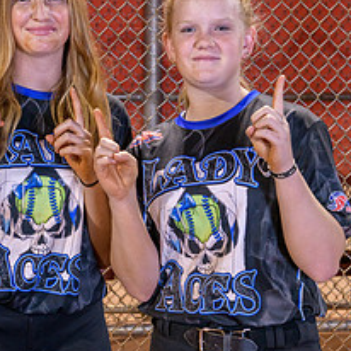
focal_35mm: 104
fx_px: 1193
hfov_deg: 16.7
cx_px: 124
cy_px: 184
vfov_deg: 16.7
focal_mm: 56
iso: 2000
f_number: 5
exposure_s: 1/80
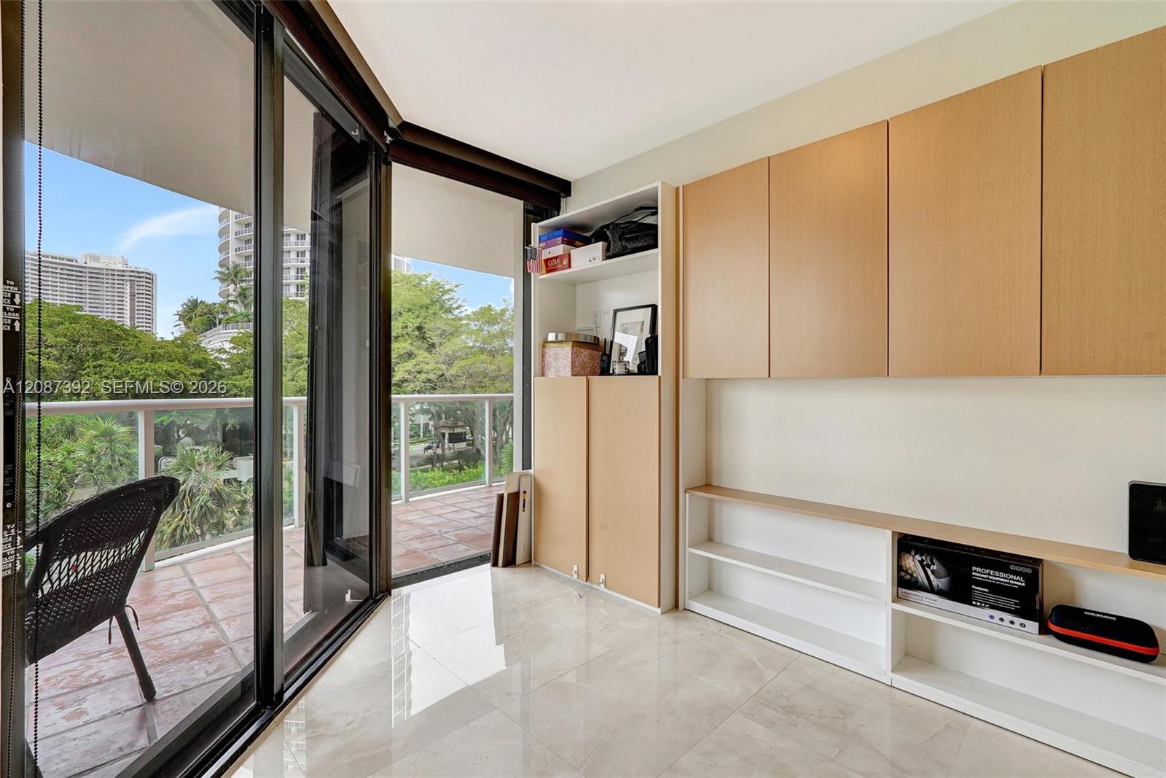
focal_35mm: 16
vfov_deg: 72.1
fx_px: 534
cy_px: 389
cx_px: 583
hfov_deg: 95.0
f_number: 13
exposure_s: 1/25
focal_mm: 16.5
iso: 640
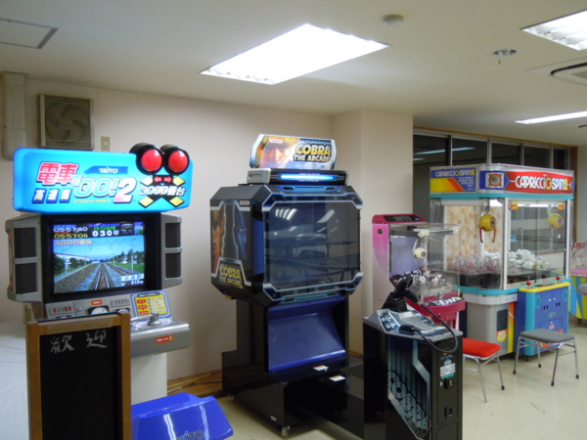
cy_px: 220
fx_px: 509
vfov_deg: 46.8
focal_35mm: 30
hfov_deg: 60.0
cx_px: 294
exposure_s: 1/60
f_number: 3.5
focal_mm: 5.4
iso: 400
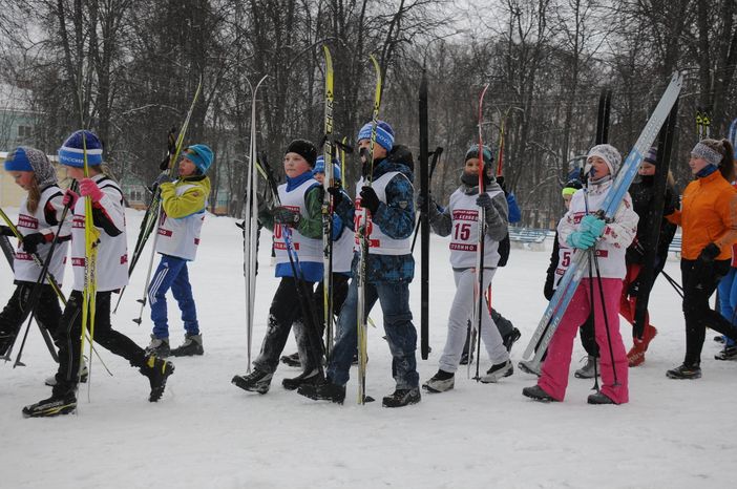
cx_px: 368
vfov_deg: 29.8
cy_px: 244
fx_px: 920
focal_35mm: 45
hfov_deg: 43.7
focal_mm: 30
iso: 280
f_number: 5.6
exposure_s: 1/320
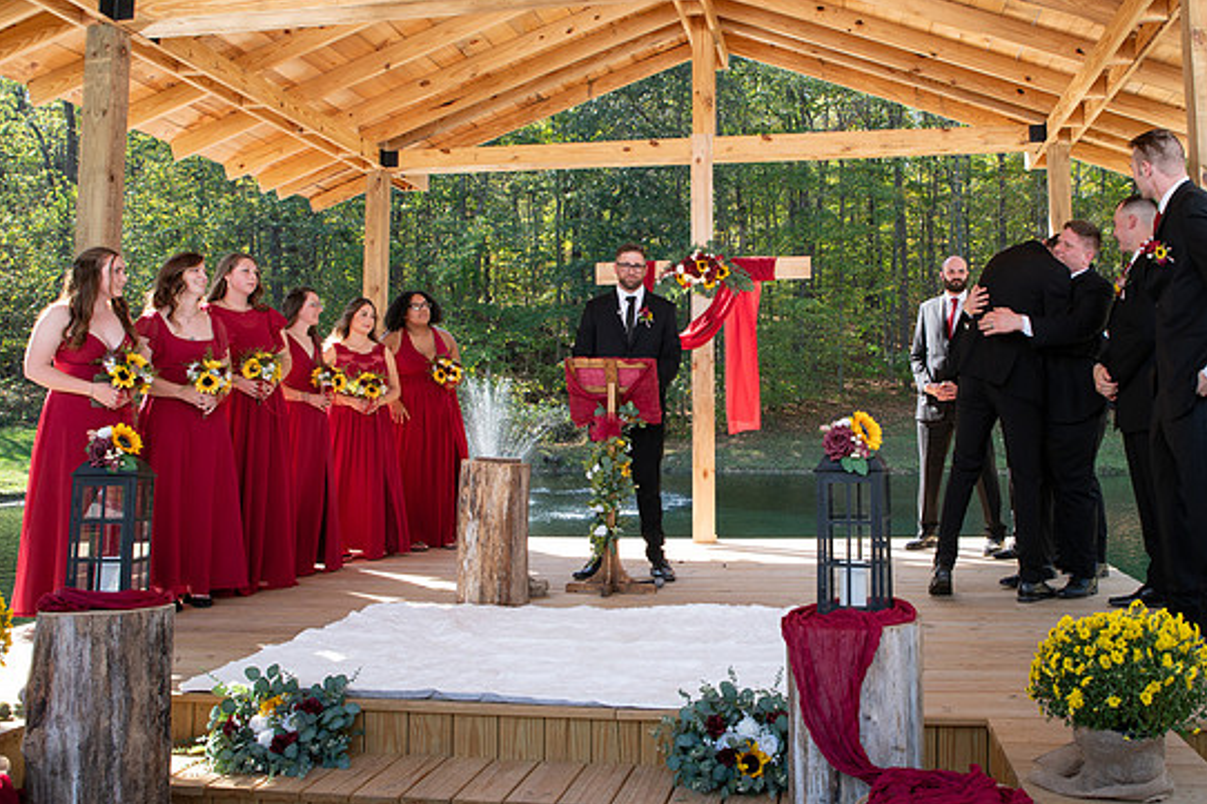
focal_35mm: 30
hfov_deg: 61.3
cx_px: 740
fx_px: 1005
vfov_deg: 43.5
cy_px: 343
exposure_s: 1/200
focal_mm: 24
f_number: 7.1
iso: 320
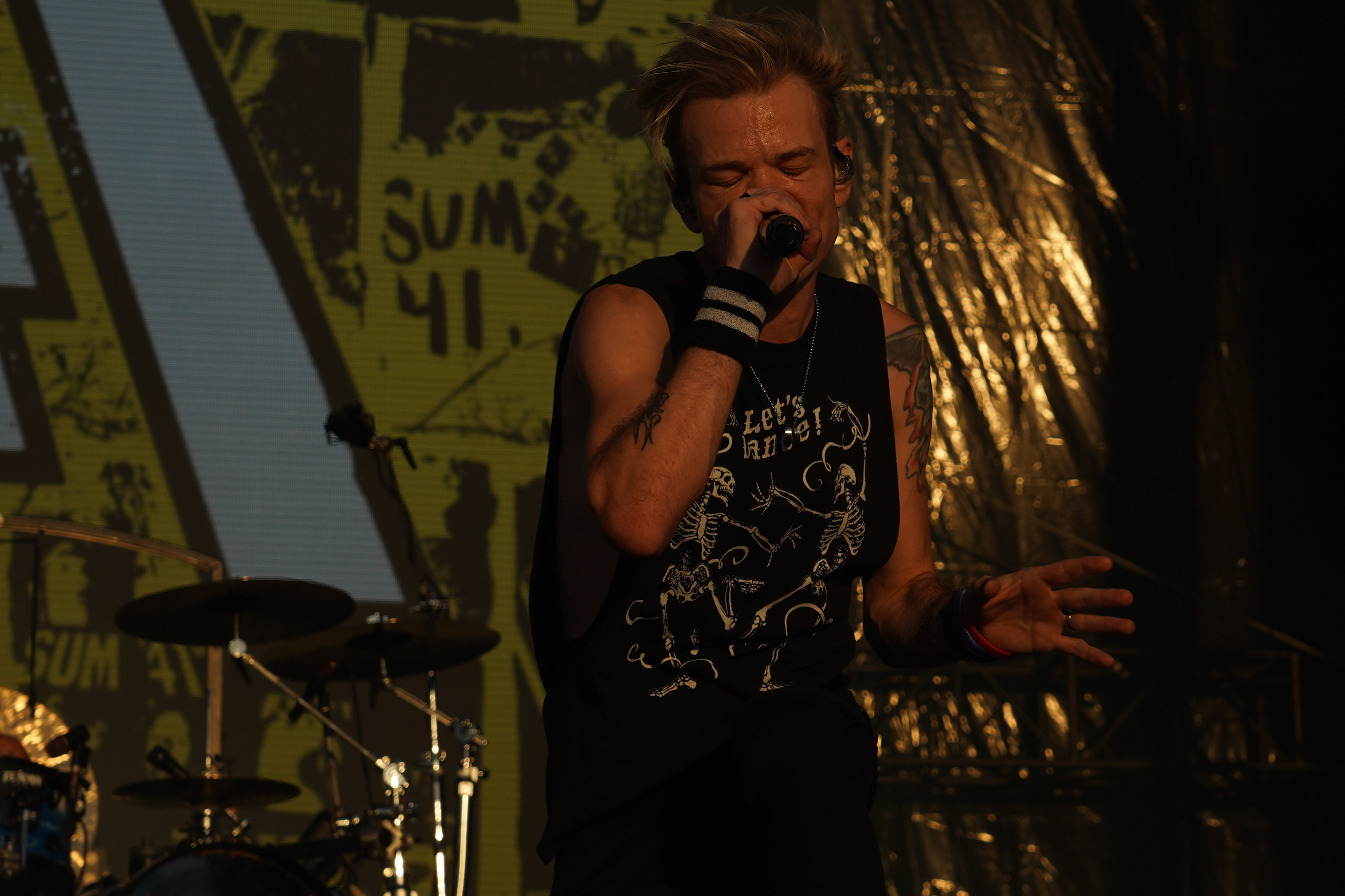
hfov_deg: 17.5
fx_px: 4371
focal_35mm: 117
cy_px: 364
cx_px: 747
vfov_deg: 11.7
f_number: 8
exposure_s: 1/800
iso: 100
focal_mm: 70
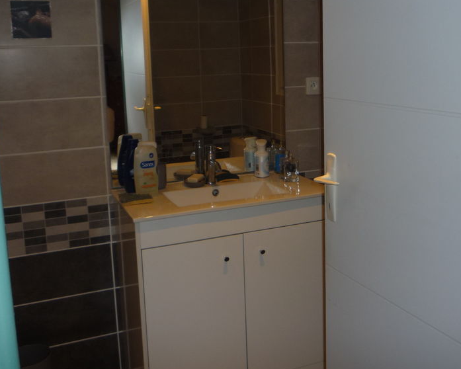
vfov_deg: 35.5
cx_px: 282
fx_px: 573
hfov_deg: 43.5
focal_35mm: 42
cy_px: 139
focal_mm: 5.2
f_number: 3.3
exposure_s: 1/30
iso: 100
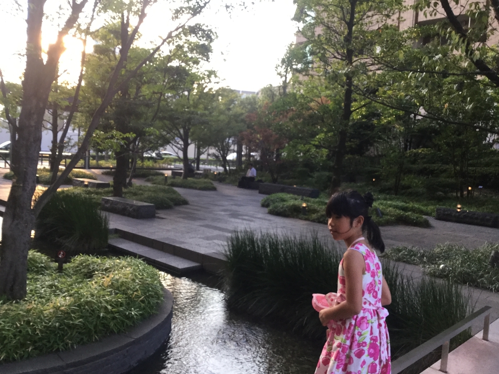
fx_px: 447
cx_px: 250
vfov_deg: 45.4
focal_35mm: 31
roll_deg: -3.3
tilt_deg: -1.3
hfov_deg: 58.4
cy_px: 187
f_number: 2.4
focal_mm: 3.3
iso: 32
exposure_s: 1/30
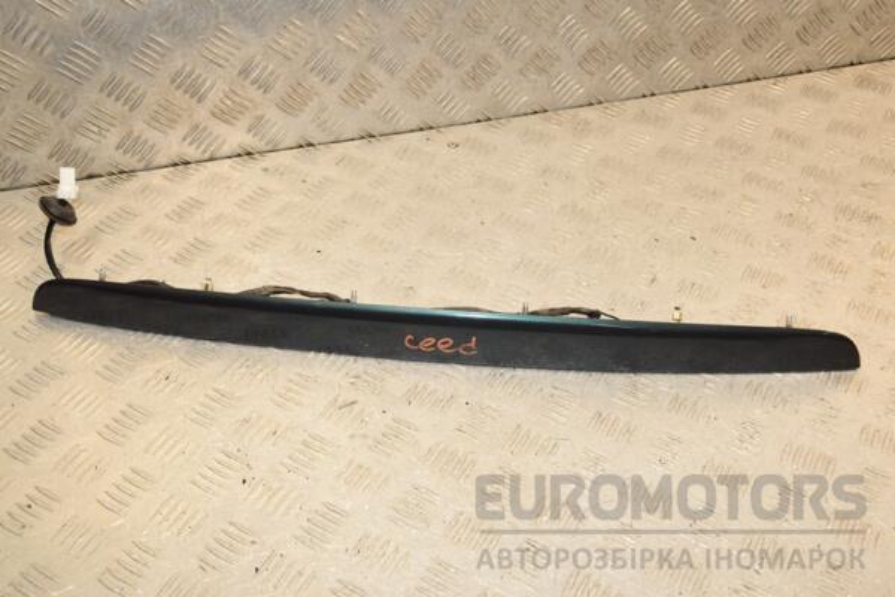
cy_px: 298
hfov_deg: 49.6
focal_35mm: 39
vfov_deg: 34.2
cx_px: 448
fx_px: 970
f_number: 9
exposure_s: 1/200
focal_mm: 26
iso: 800
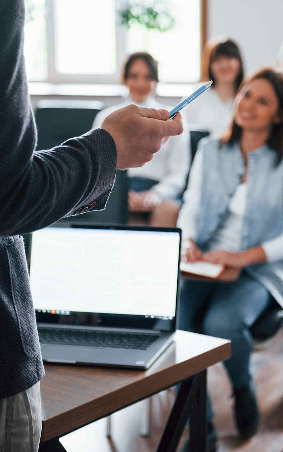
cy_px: 226
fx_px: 1135
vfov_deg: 22.6
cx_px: 183
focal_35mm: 92
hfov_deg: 14.2
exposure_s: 1/125
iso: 800
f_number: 2.8
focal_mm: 60
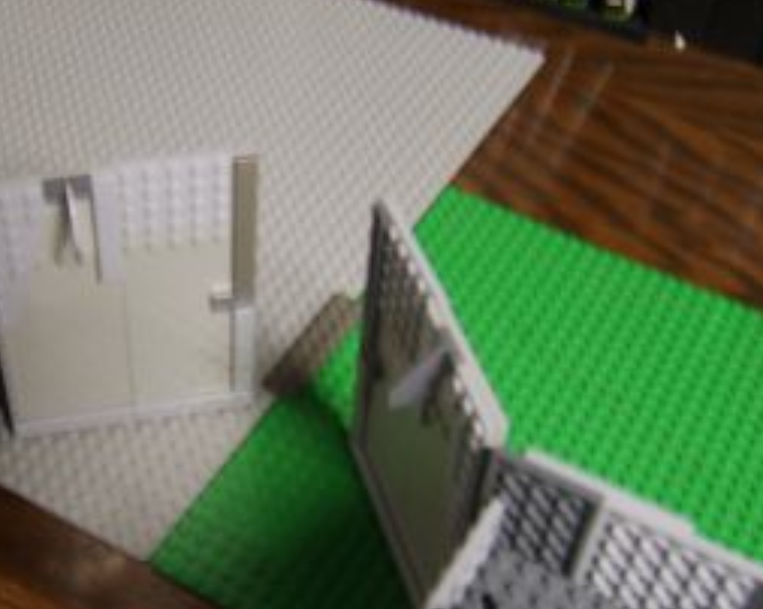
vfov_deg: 32.6
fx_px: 1038
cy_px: 368
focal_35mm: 46
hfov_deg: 40.0
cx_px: 271
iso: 71
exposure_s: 1/2
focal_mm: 8.13
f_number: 2.7
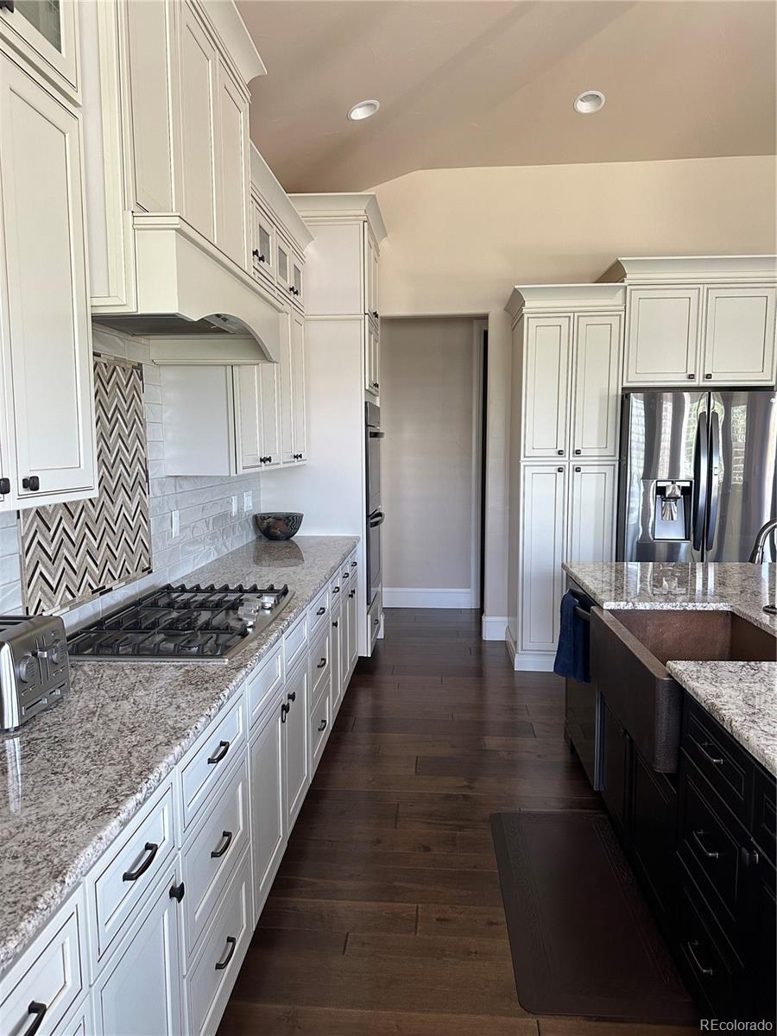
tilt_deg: -5.9
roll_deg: -0.8
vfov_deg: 71.6
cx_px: 388
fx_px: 718
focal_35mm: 24
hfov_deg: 56.8
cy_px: 518
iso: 250
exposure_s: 1/64
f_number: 1.78
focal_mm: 6.86
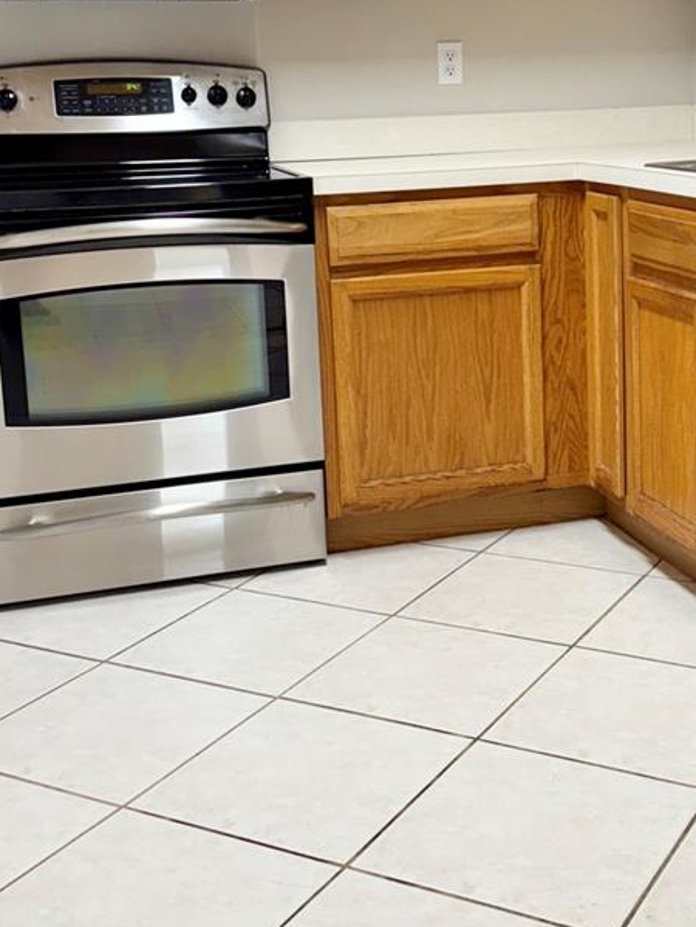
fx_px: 1287
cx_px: 476
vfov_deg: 39.2
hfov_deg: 30.0
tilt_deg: -9.6
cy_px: 314
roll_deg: -0.6
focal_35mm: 48
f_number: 1.78
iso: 200
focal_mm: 6.76
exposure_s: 1/120
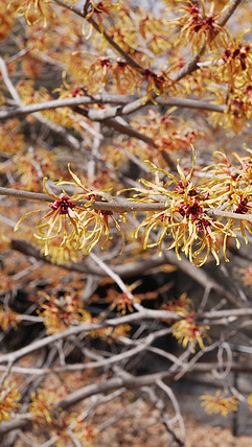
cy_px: 226
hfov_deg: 20.2
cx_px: 192
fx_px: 700
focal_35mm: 59
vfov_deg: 35.4
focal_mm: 20
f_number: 6.3
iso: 100
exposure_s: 1/320
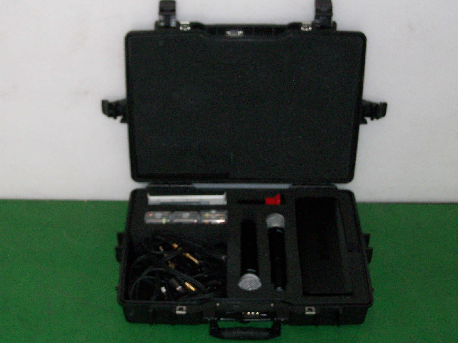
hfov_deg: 29.4
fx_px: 873
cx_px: 229
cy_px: 172
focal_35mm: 66
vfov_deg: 22.3
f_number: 4.1
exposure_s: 1/76.6
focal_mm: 11
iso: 160
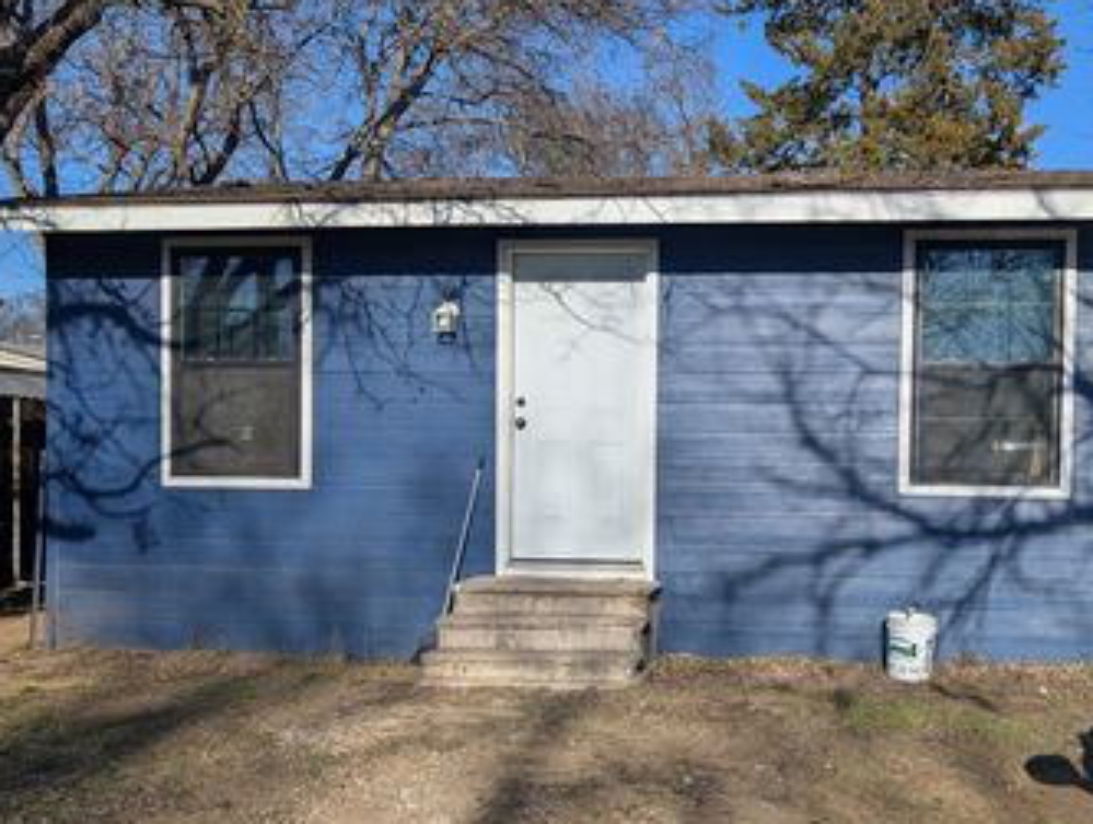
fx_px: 1139
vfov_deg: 39.7
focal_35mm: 36
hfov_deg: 50.5
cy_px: 481
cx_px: 709
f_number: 1.68
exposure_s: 1/2088
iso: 22
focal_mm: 6.9
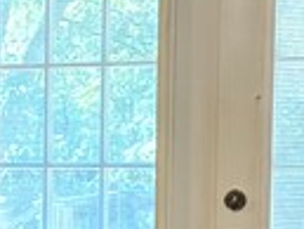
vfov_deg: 7.7
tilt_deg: -5.7
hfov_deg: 9.6
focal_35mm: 191
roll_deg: +0.6
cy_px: 269
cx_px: -311
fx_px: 1679
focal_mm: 6.76
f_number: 1.78
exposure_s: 1/40
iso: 800
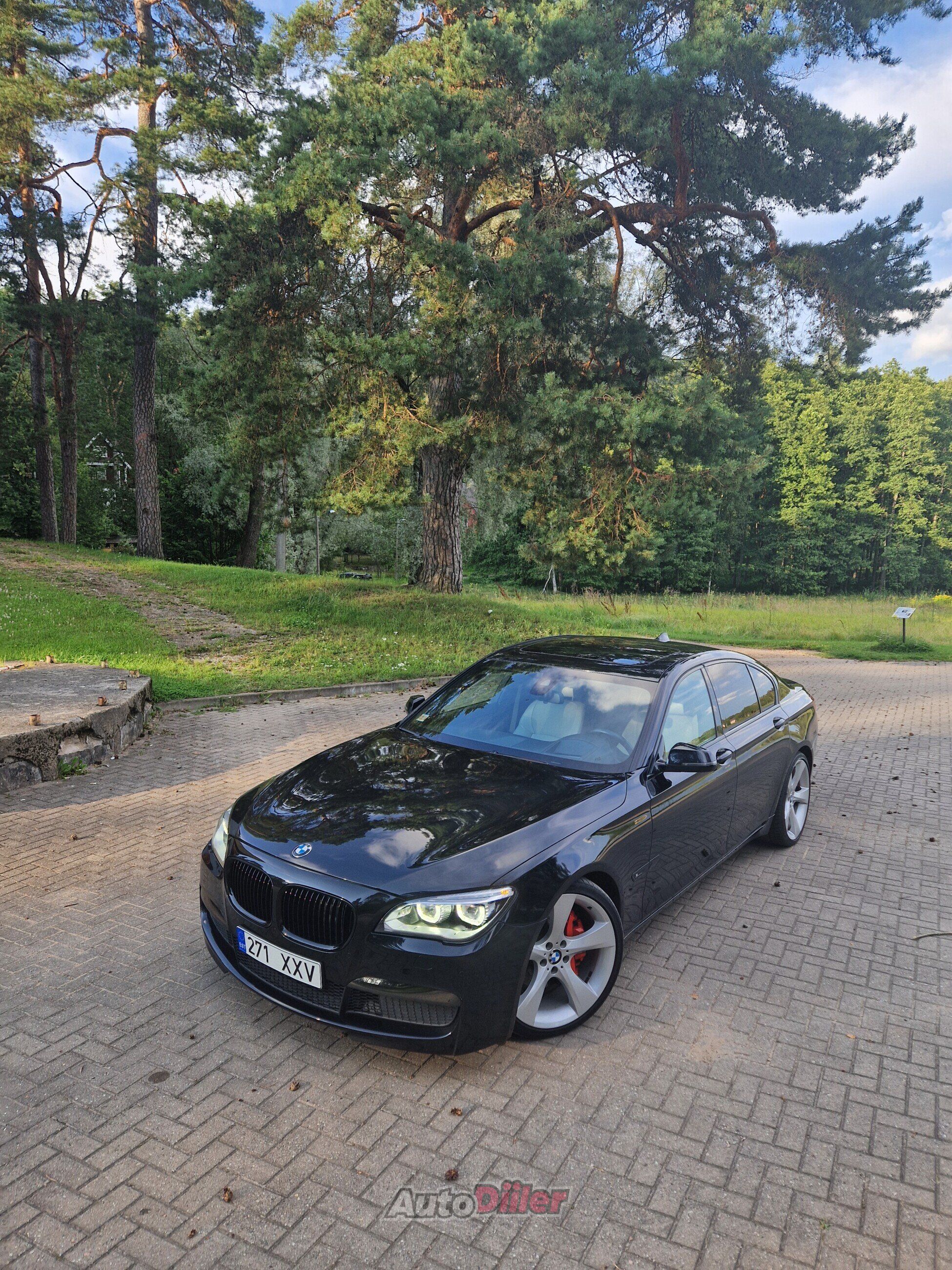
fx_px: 843
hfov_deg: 58.9
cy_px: 635
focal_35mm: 23
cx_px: 476
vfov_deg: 73.9
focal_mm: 5.4
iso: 50
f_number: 1.8
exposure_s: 1/301
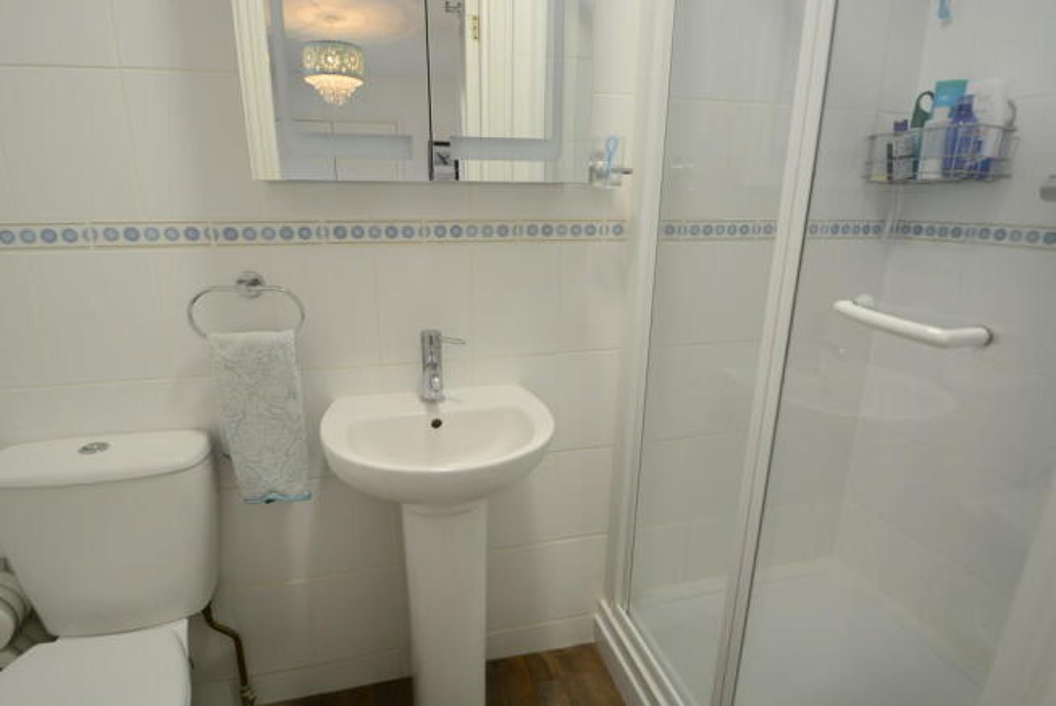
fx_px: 528
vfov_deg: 67.5
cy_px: 353
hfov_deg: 90.0
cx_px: 528
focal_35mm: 18
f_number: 5.6
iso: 160
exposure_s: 1/20
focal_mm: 12
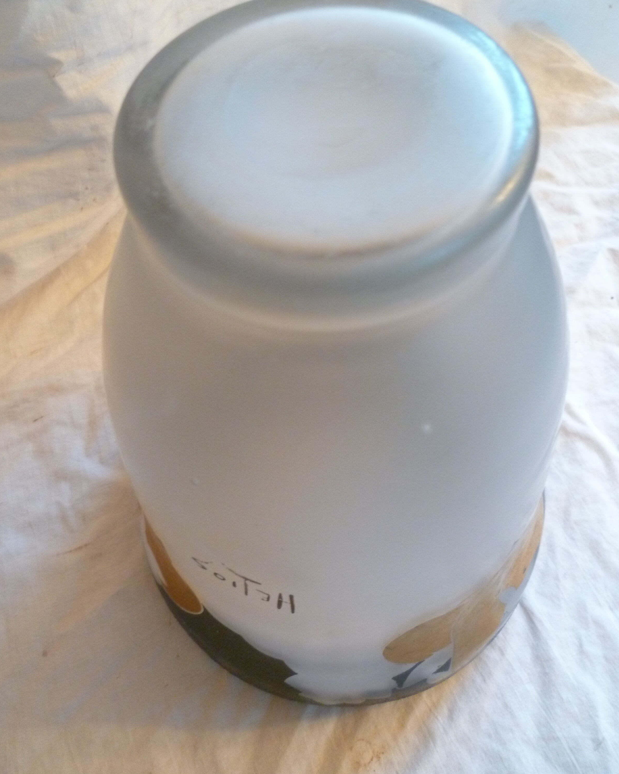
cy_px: 363
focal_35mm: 30
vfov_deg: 58.7
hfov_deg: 48.5
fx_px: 687
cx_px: 308
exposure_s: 1/8
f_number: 2.8
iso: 400
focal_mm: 5
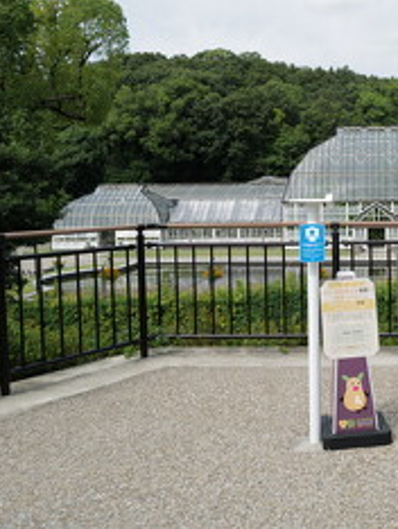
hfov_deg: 30.2
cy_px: 229
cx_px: 357
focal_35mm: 46
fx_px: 704
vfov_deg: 41.1
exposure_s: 1/400
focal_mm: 28
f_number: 5
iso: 100
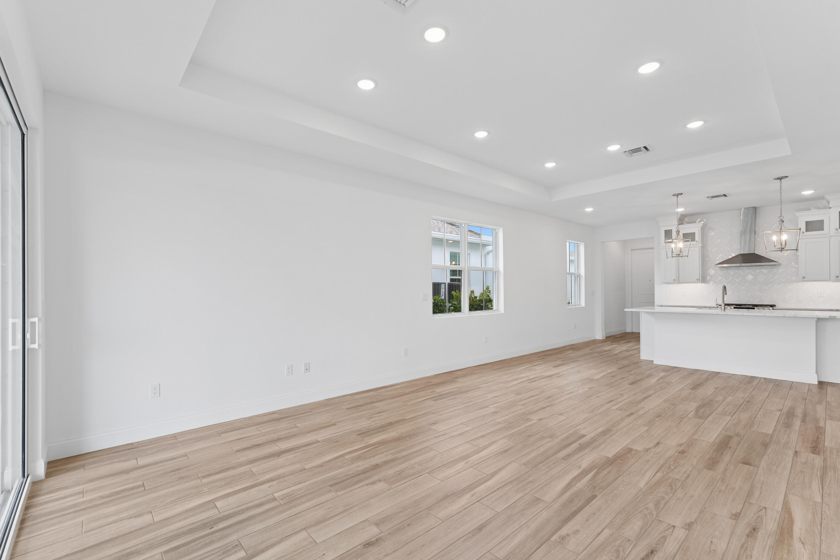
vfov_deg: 77.3
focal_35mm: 15
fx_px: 350
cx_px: 411
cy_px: 278
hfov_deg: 100.4
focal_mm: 14
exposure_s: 1/13
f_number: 8
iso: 200
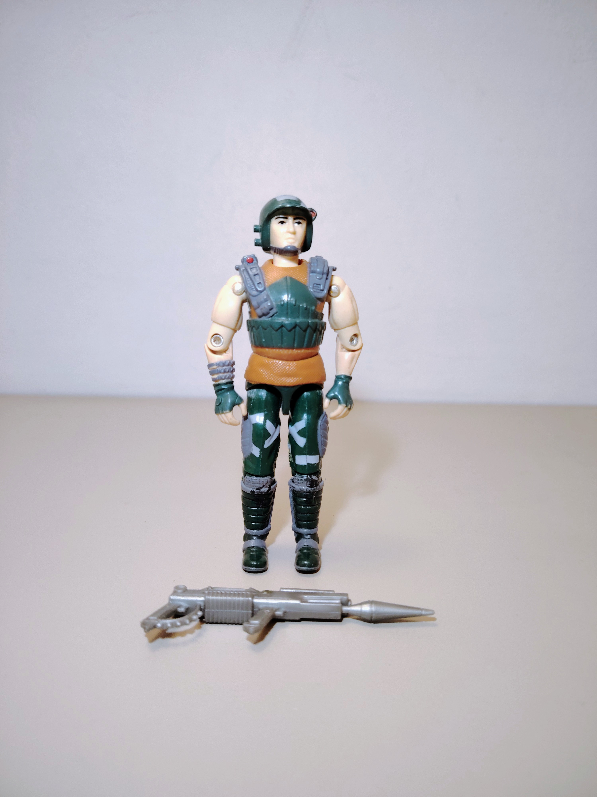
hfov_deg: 56.8
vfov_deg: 71.6
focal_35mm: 24
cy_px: 398
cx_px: 298
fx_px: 552
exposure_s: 1/50
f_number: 1.75
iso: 1250
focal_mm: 5.25
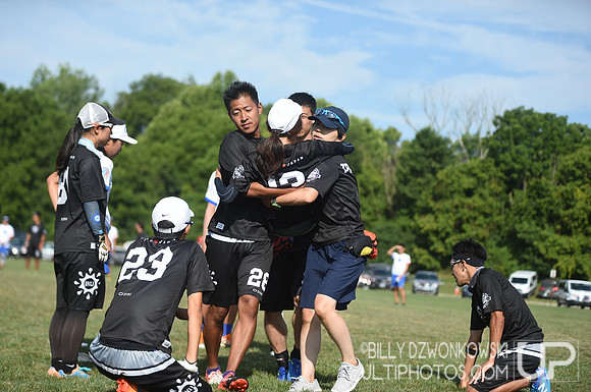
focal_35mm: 86
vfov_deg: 15.8
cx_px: 296
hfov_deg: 23.7
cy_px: 196
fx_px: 1410
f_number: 3.2
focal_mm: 86
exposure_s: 1/1600
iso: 100
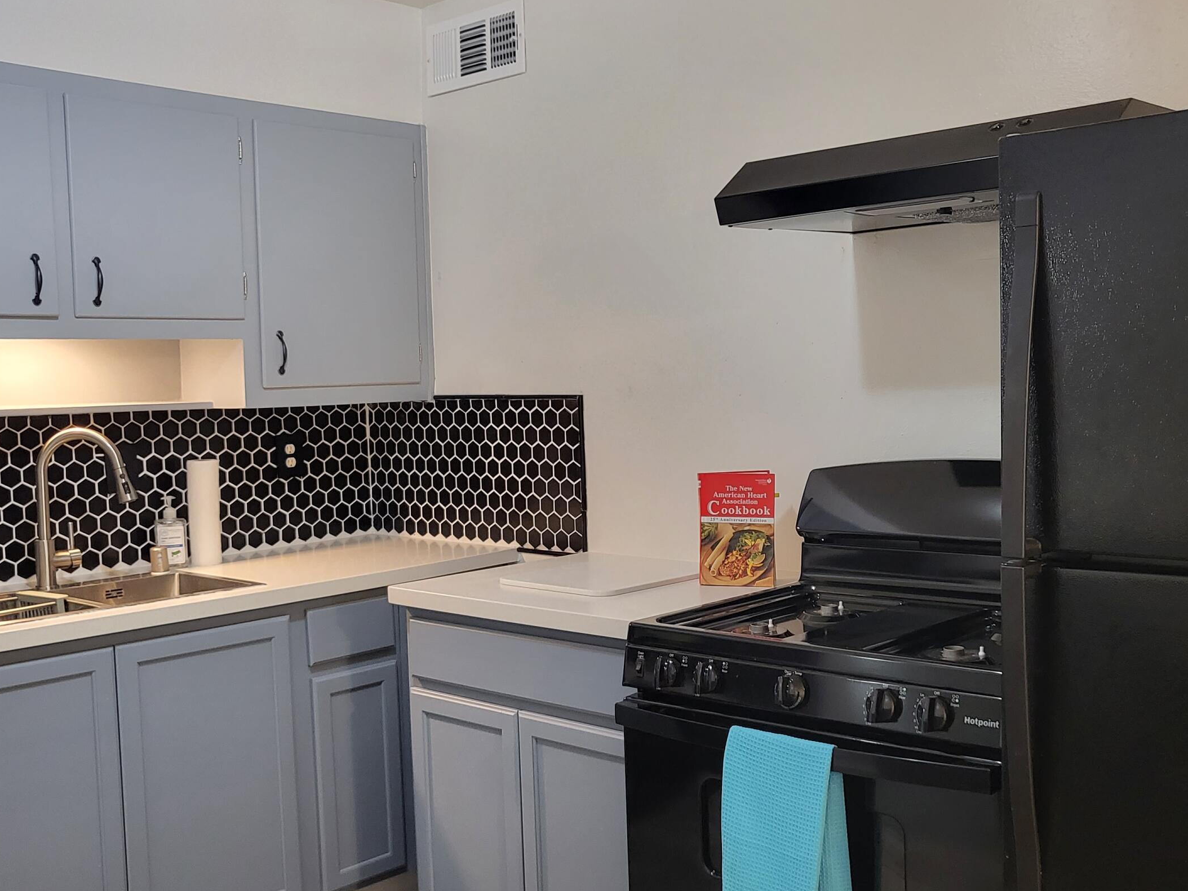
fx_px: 1270
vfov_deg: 38.7
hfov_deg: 50.0
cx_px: 658
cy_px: 466
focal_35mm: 37
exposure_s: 1/40
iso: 320
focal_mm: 4.25
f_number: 1.8
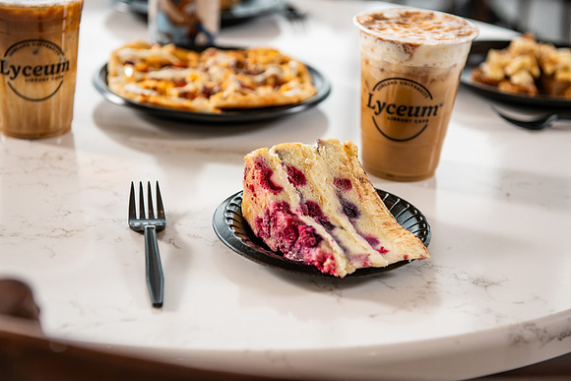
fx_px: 984
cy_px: 190
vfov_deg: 21.9
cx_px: 286
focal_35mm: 62
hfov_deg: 32.4
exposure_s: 1/200
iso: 500
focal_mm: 62
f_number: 4
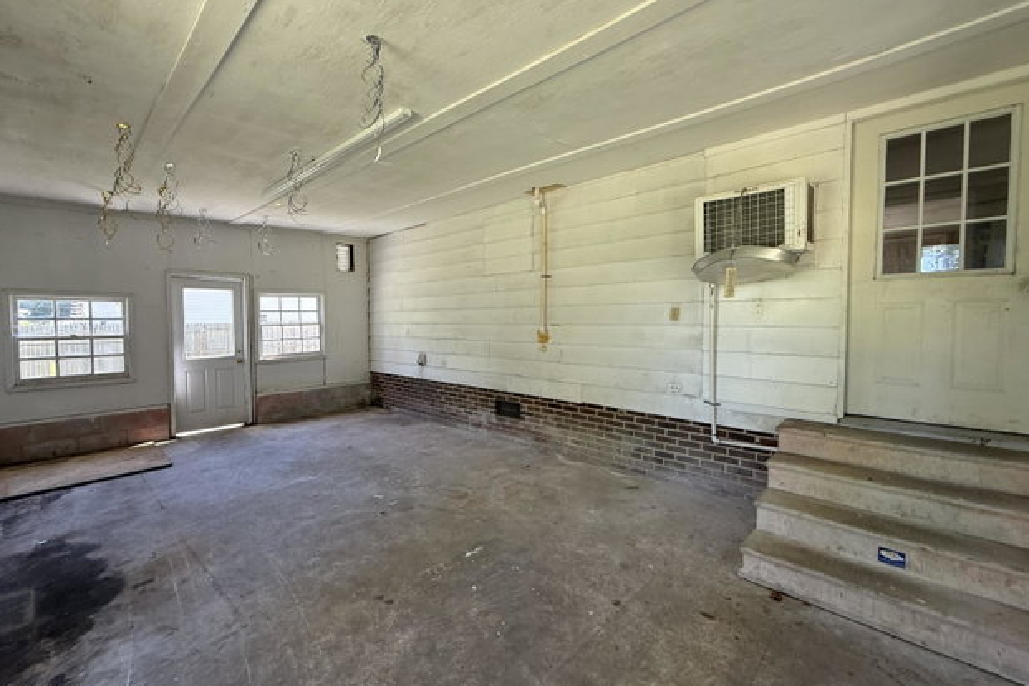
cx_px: 505
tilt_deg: -0.5
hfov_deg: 100.4
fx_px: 429
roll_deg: +1.8
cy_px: 336
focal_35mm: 15
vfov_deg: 77.3
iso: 125
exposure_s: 1/99
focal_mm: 2.22
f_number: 2.2
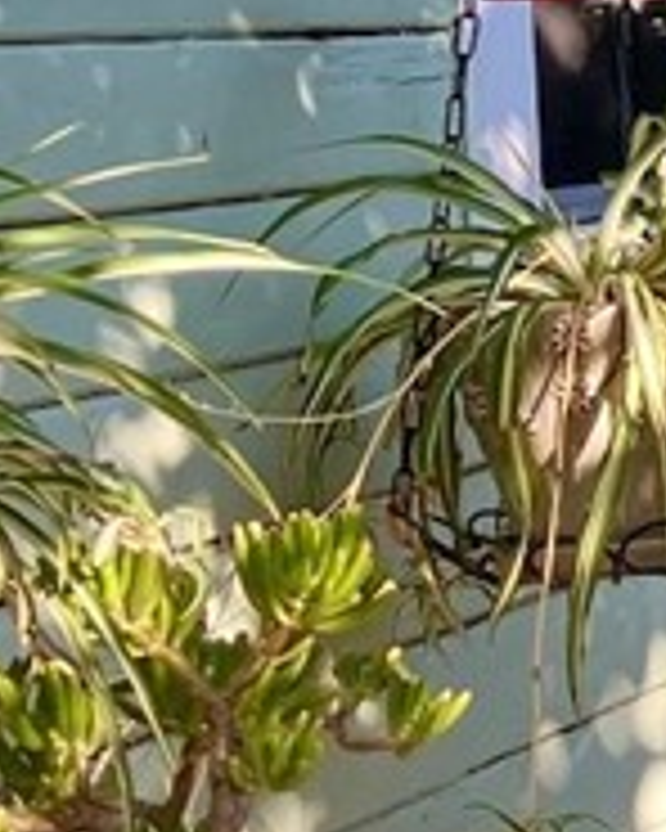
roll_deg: +2.7
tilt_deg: +2.2
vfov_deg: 12.6
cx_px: 1868
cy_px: 18
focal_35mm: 151
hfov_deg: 8.8
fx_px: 3720
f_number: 1.8
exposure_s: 1/121
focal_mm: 3.99
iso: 25
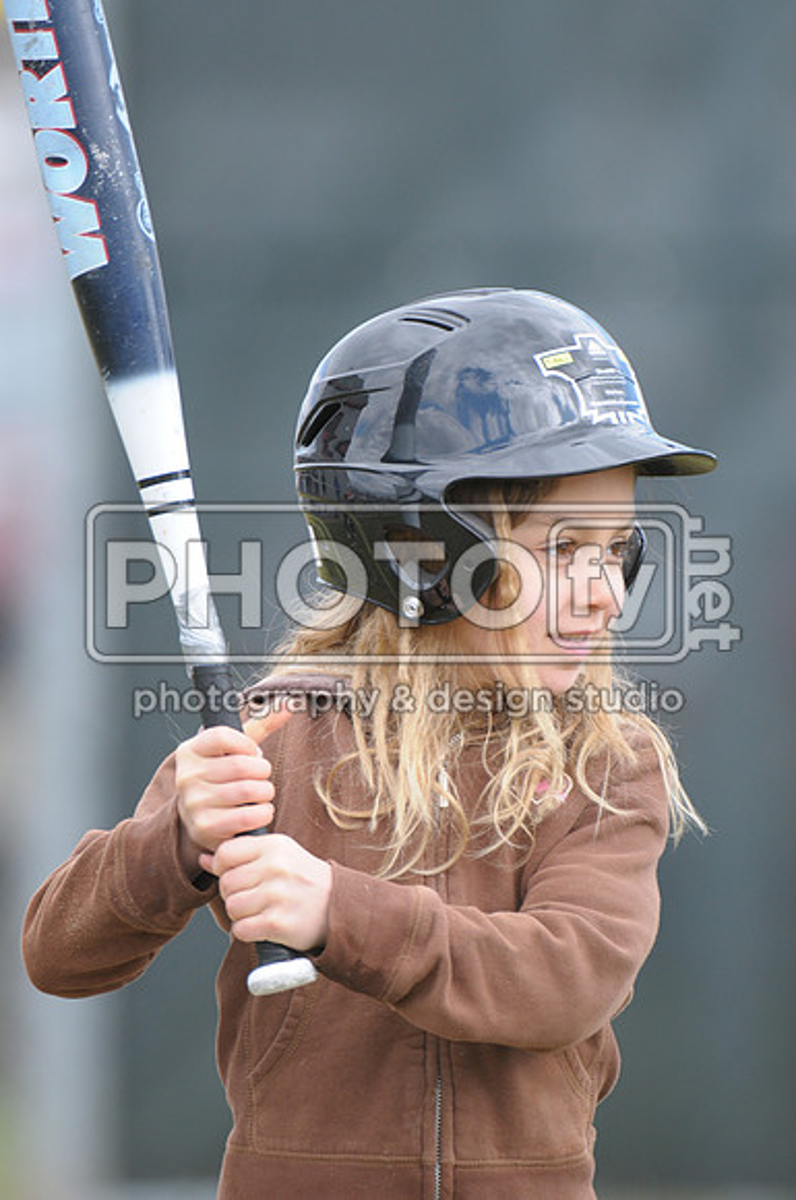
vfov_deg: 3.4
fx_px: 19958
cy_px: 600
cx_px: 398
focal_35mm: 600
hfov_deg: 2.3
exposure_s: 1/500
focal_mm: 400
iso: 400
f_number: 4
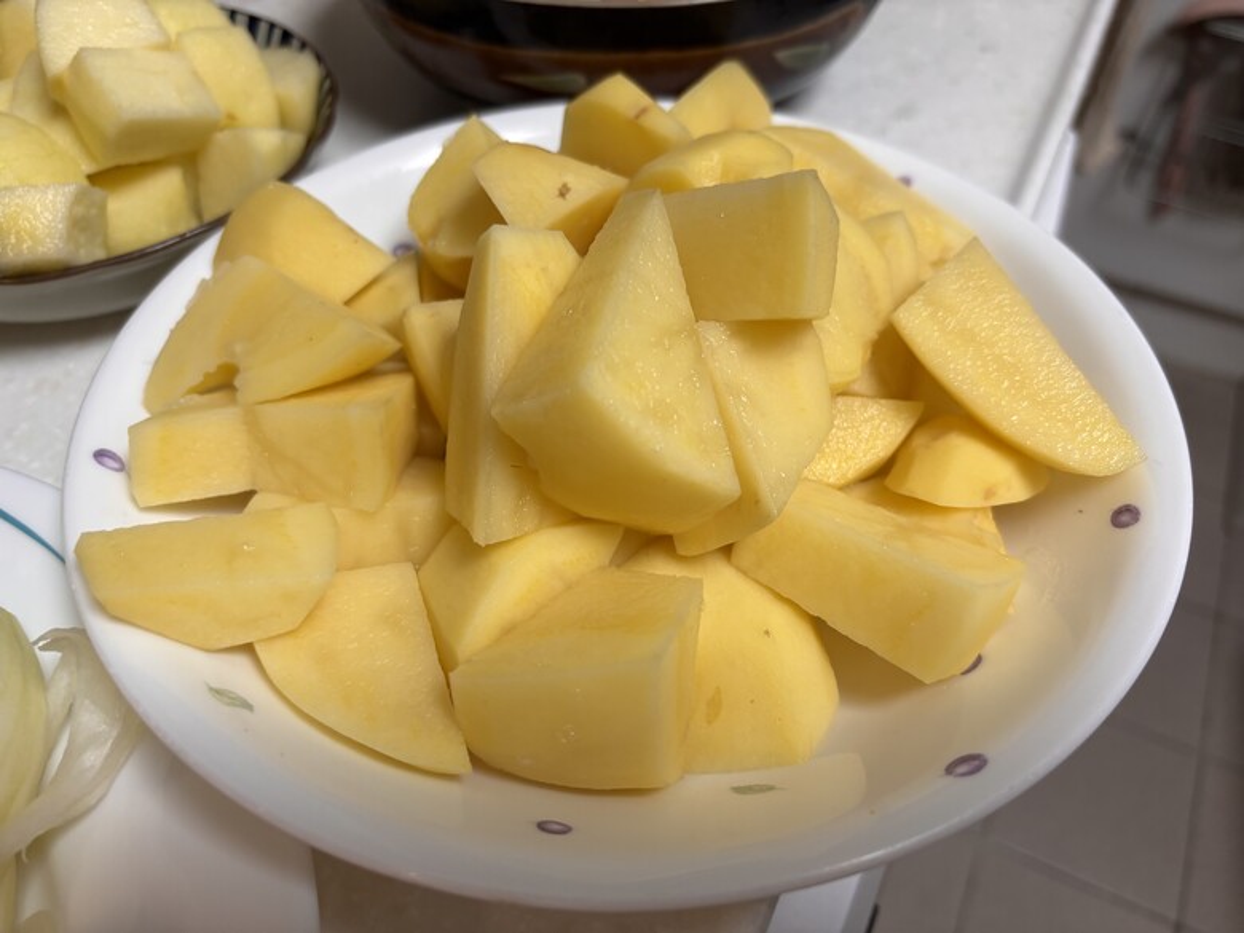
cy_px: 466
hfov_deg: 67.3
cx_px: 622
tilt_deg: -48.7
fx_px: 934
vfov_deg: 53.1
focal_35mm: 26
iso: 100
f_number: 1.6
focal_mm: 5.96
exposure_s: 1/120
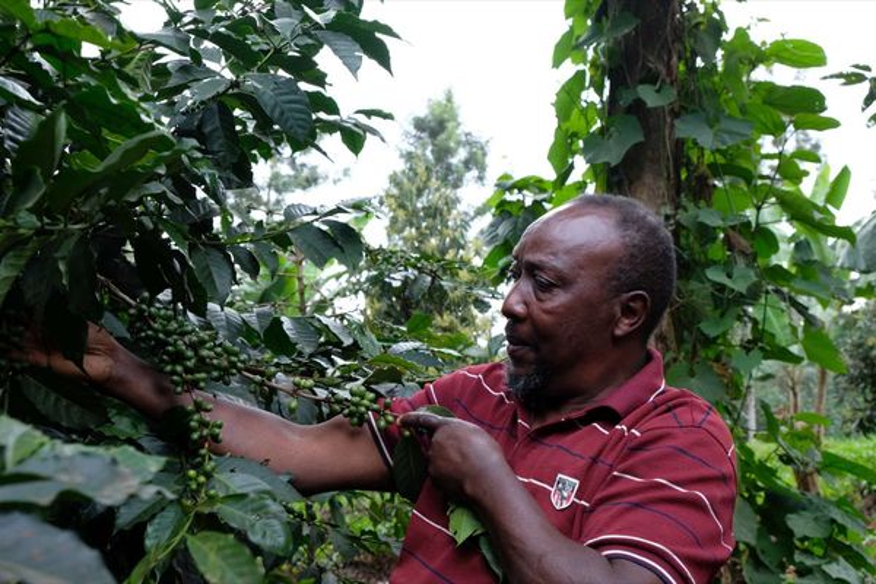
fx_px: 925
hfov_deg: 50.7
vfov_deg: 35.1
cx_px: 438
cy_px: 292
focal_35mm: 38
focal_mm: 25.4
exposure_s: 1/50
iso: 800
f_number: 5.6
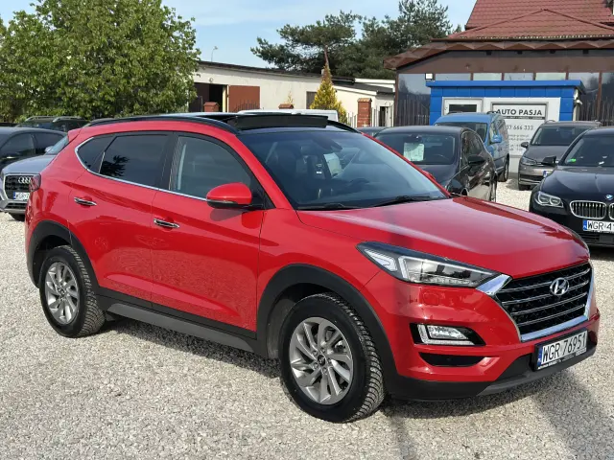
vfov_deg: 30.3
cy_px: 230
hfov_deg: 39.7
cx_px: 307
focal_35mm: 48
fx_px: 851
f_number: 1.78
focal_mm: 6.86
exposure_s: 1/2732
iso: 100
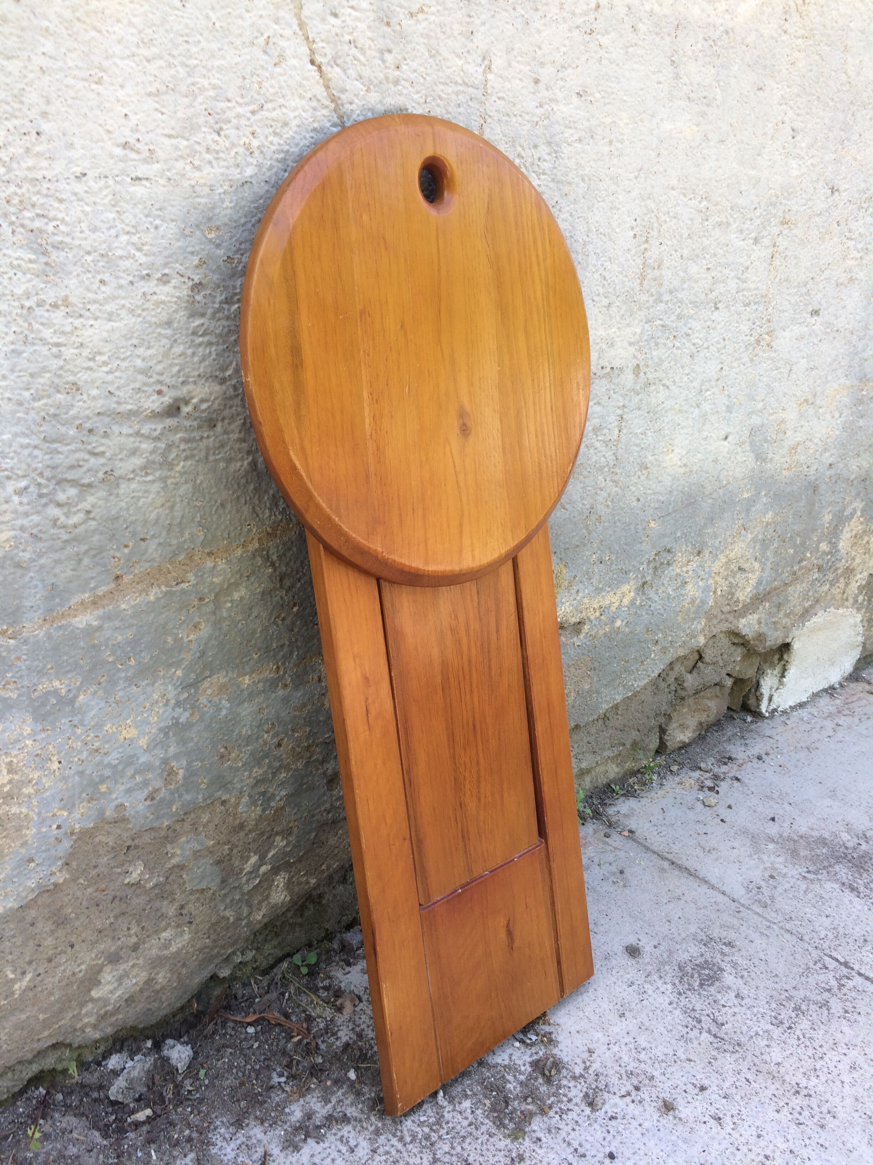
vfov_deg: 61.7
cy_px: 582
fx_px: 975
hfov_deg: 48.2
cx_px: 436
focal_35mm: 29
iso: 32
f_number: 2.2
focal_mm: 4.15
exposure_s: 1/127
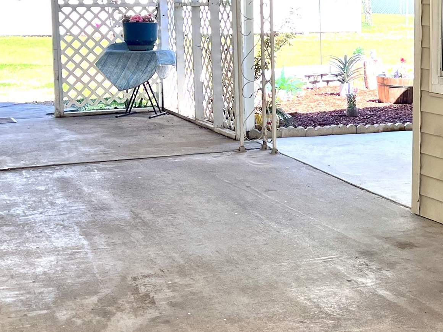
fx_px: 883
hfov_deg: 27.7
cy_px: 98
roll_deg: +0.5
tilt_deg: -7.5
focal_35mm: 69
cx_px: 342
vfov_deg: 21.2
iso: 50
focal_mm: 5.7
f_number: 1.5
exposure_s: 1/482
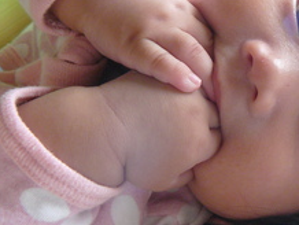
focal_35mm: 66
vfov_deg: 22.1
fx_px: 571
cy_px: 58
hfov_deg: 28.4
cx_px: 258
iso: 200
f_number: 2.8
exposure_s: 1/30
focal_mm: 6
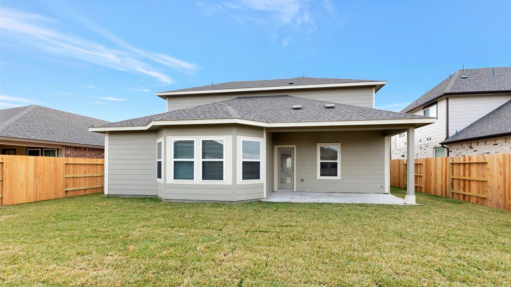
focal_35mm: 16
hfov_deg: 99.4
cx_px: 260
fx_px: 217
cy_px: 164
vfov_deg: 66.7
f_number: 8
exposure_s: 1/50
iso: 200
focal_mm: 10
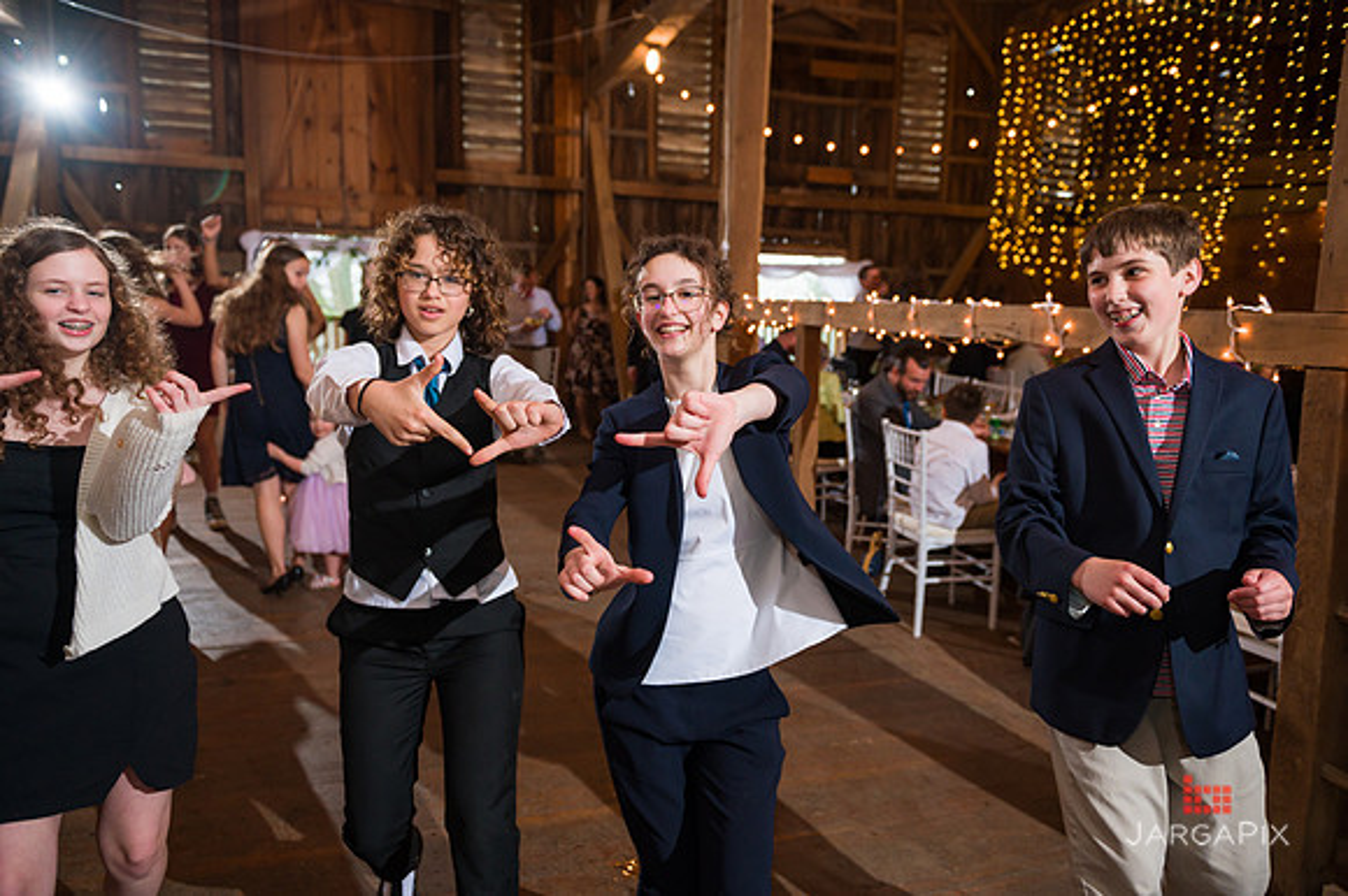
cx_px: 674
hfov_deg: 73.8
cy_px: 448
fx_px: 898
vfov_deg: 53.1
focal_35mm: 24
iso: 1000
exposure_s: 1/200
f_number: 4
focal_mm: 24
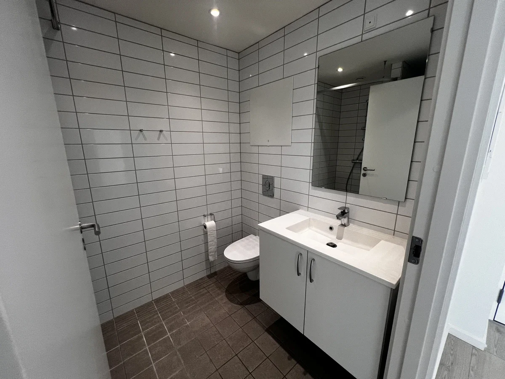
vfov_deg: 89.9
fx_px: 190
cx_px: 252
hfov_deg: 106.2
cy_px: 190
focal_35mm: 13
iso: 125
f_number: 1.8
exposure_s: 1/99
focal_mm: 1.57
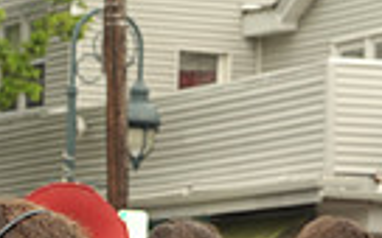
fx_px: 3175
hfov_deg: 6.9
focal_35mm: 305
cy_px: 454
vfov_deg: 4.3
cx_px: 81
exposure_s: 1/250
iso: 400
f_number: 8
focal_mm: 70
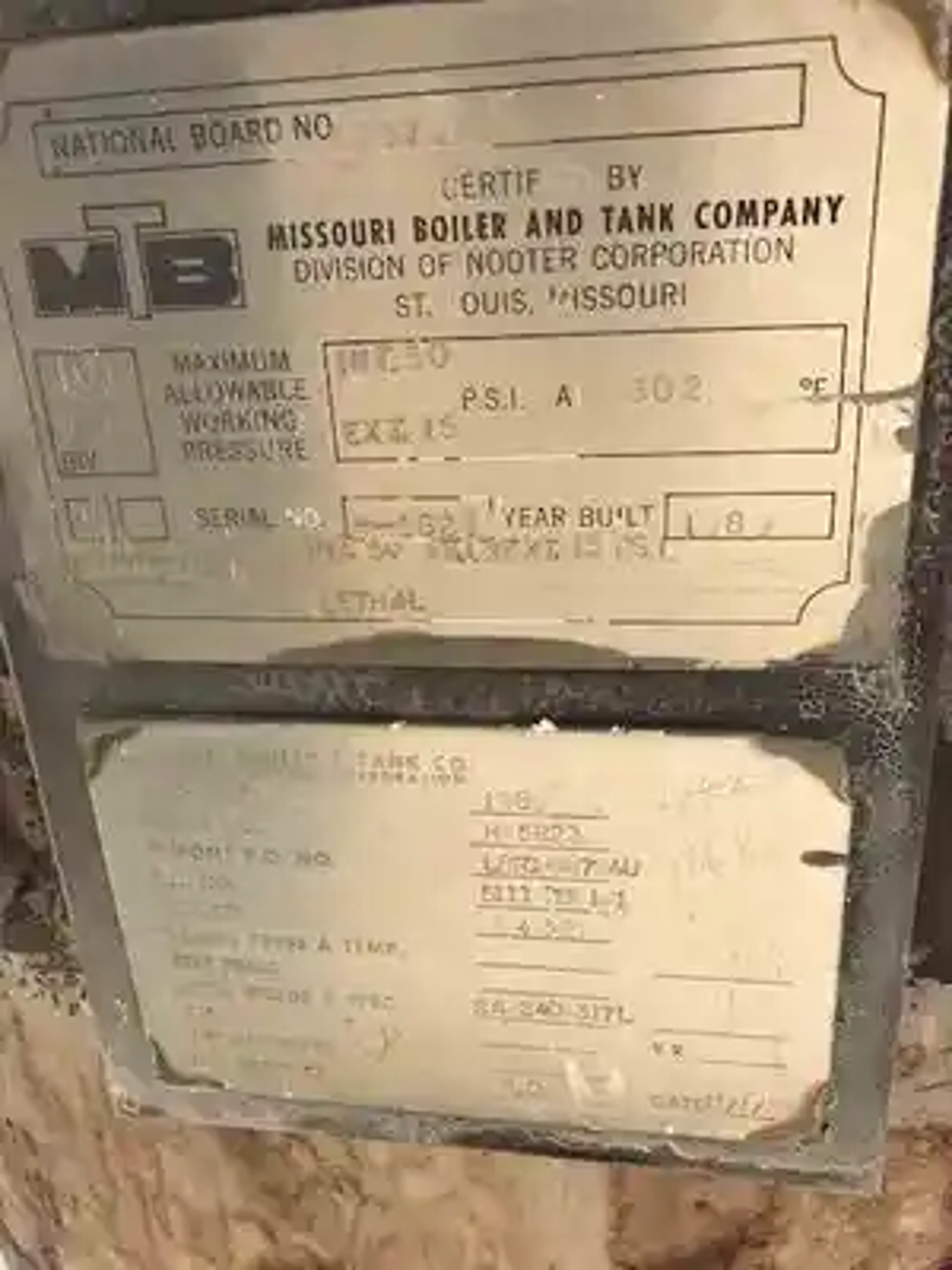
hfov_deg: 49.7
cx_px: 476
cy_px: 635
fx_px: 1027
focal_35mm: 28
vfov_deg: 63.4
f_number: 1.8
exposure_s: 1/958
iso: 20
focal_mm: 3.99
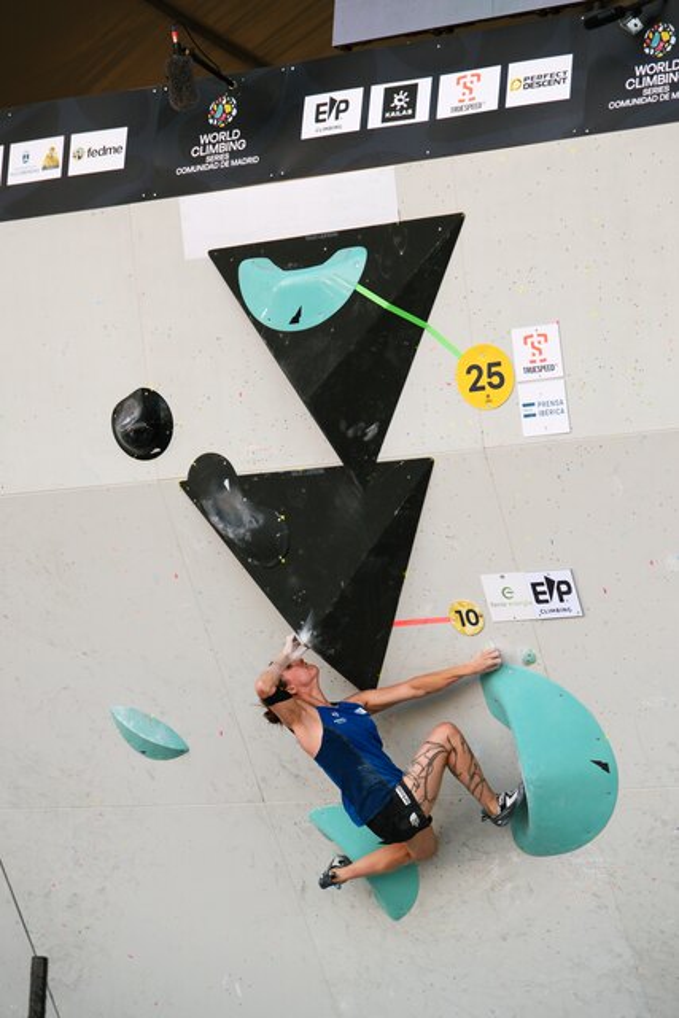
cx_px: 340
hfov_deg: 11.4
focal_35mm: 120
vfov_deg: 17.1
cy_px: 509
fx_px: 3393
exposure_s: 1/400
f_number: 4
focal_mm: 80
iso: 500
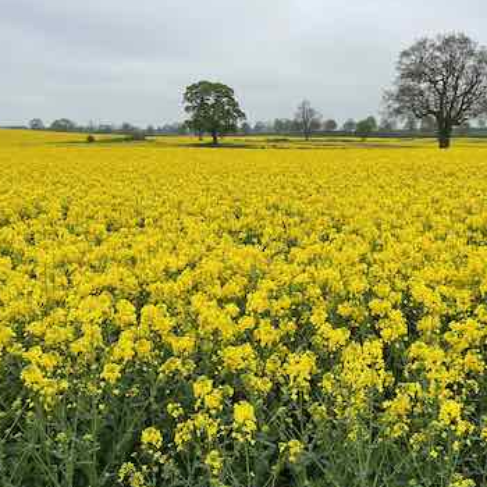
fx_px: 669
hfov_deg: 39.7
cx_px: 312
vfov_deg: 40.0
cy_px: 263
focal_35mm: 42
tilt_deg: -11.6
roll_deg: +0.0
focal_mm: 5.1
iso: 50
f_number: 1.6
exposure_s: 1/2688
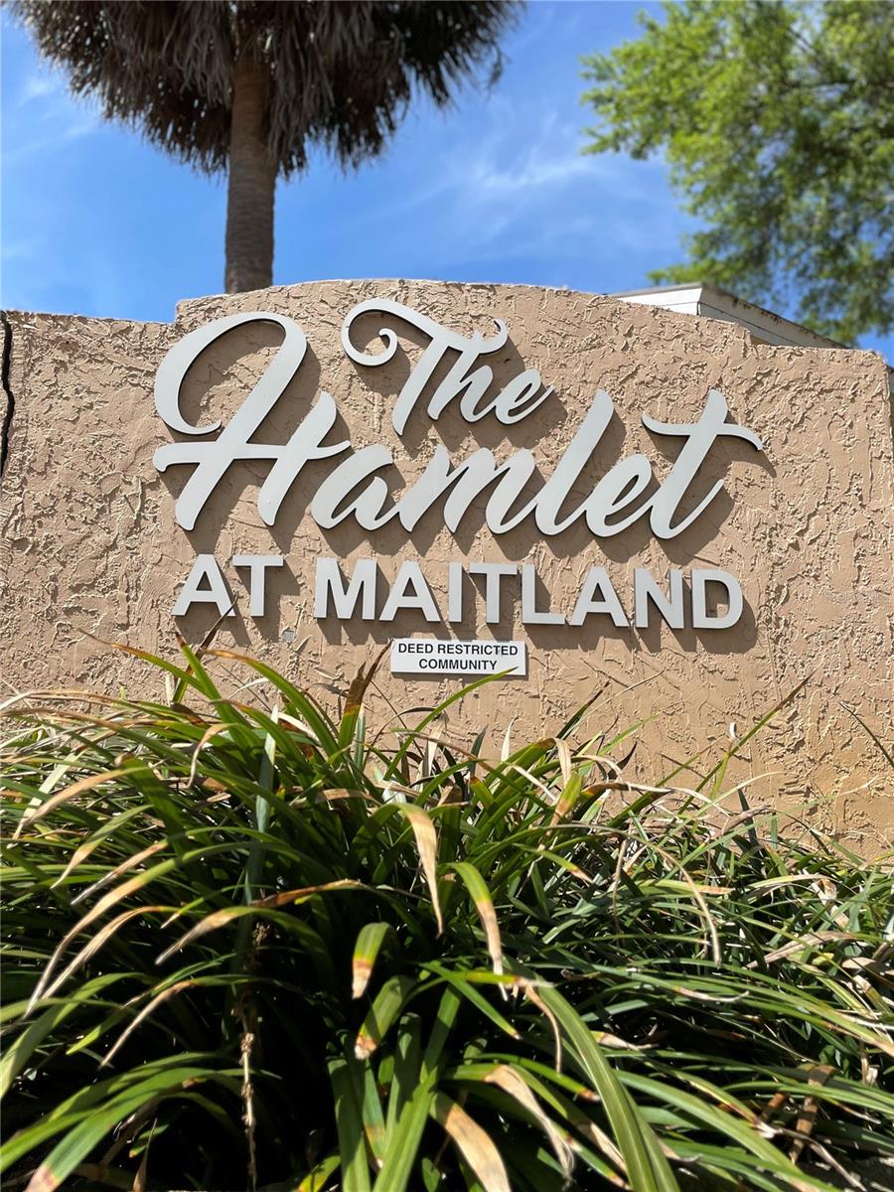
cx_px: 447
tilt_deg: +15.2
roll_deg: -0.3
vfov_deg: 67.3
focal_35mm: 26
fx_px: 895
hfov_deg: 53.1
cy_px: 596
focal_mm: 4.2
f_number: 1.6
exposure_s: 1/3861
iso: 50
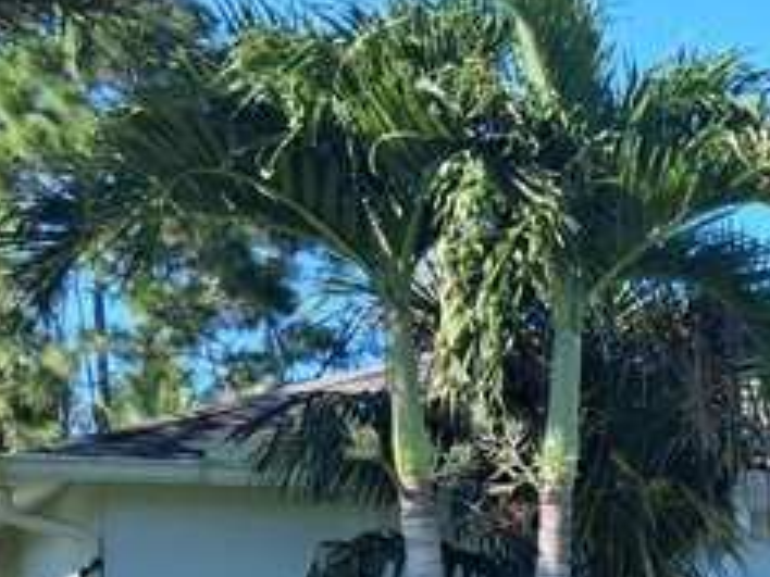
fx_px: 1957
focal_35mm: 88
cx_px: 1191
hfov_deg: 19.2
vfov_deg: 16.3
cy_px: 629
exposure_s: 1/372
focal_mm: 3.98
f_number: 1.8
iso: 25
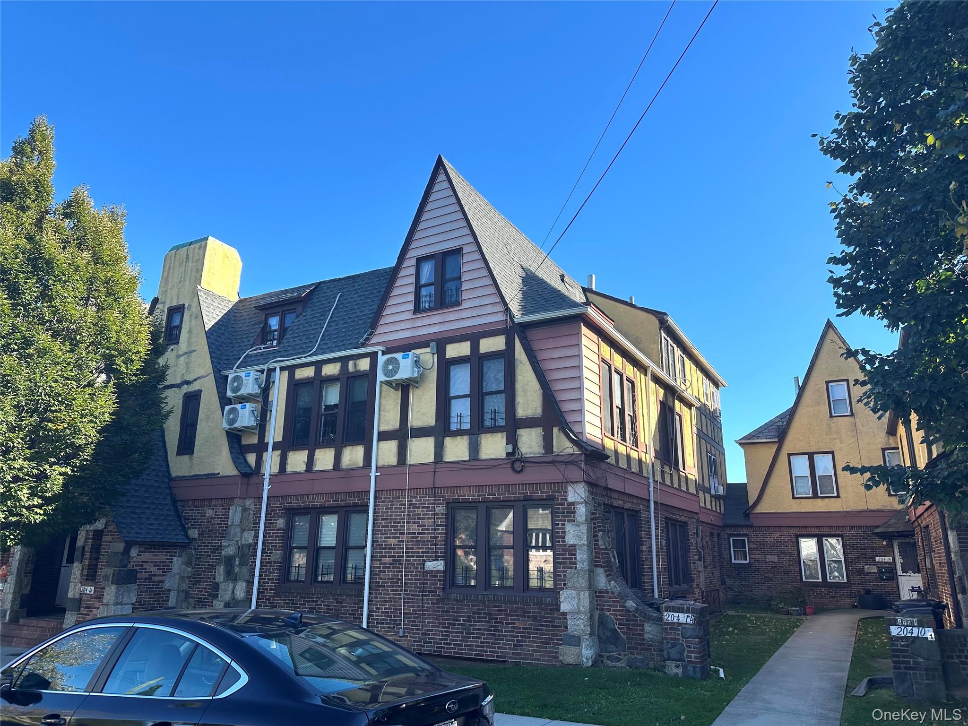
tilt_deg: +15.3
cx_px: 484
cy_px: 363
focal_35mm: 24
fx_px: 671
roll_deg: -0.5
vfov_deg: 56.8
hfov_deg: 71.6
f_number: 1.78
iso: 80
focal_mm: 6.86
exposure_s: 1/1812
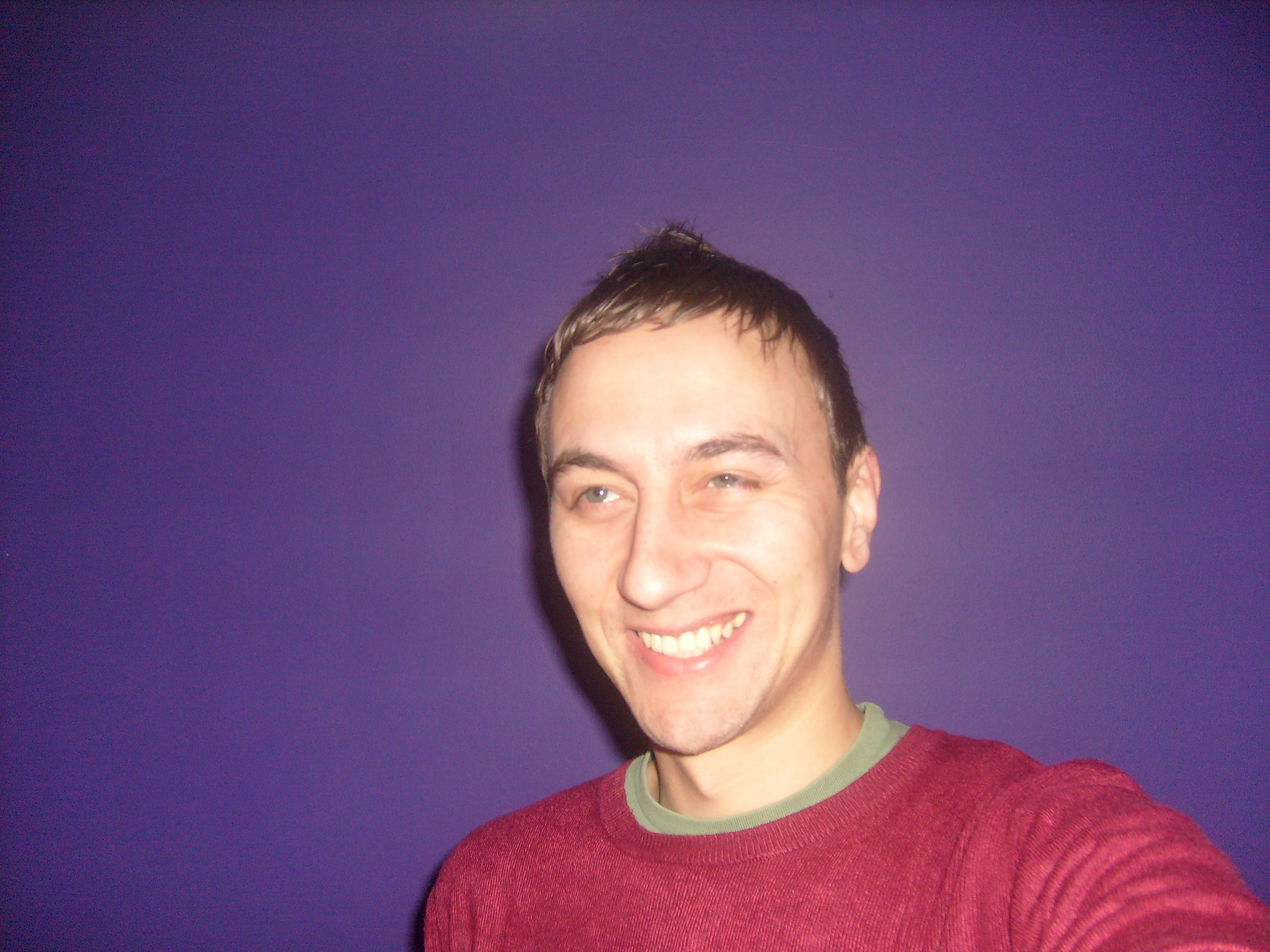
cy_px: 476
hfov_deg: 52.6
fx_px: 1284
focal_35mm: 35
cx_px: 635
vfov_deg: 40.7
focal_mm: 5.8
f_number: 2.8
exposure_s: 1/45
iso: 100
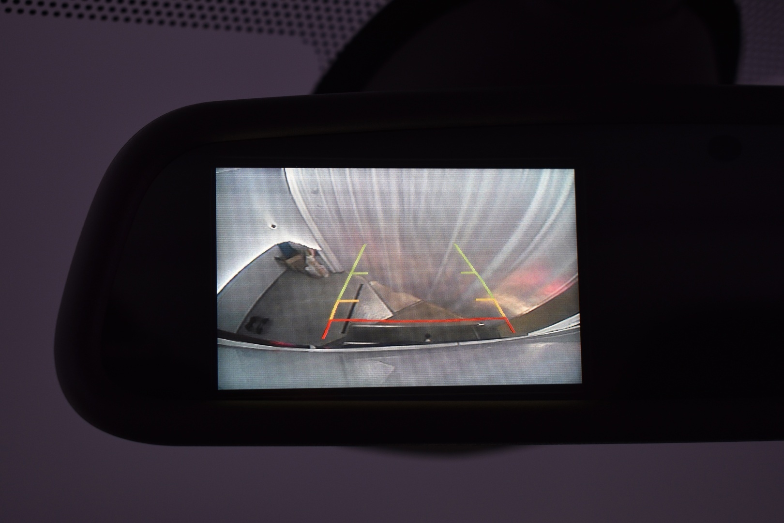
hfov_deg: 28.1
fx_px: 1568
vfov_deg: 18.9
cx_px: 392
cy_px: 262
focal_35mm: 72
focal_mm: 48
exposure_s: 1/80
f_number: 5.3
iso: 200
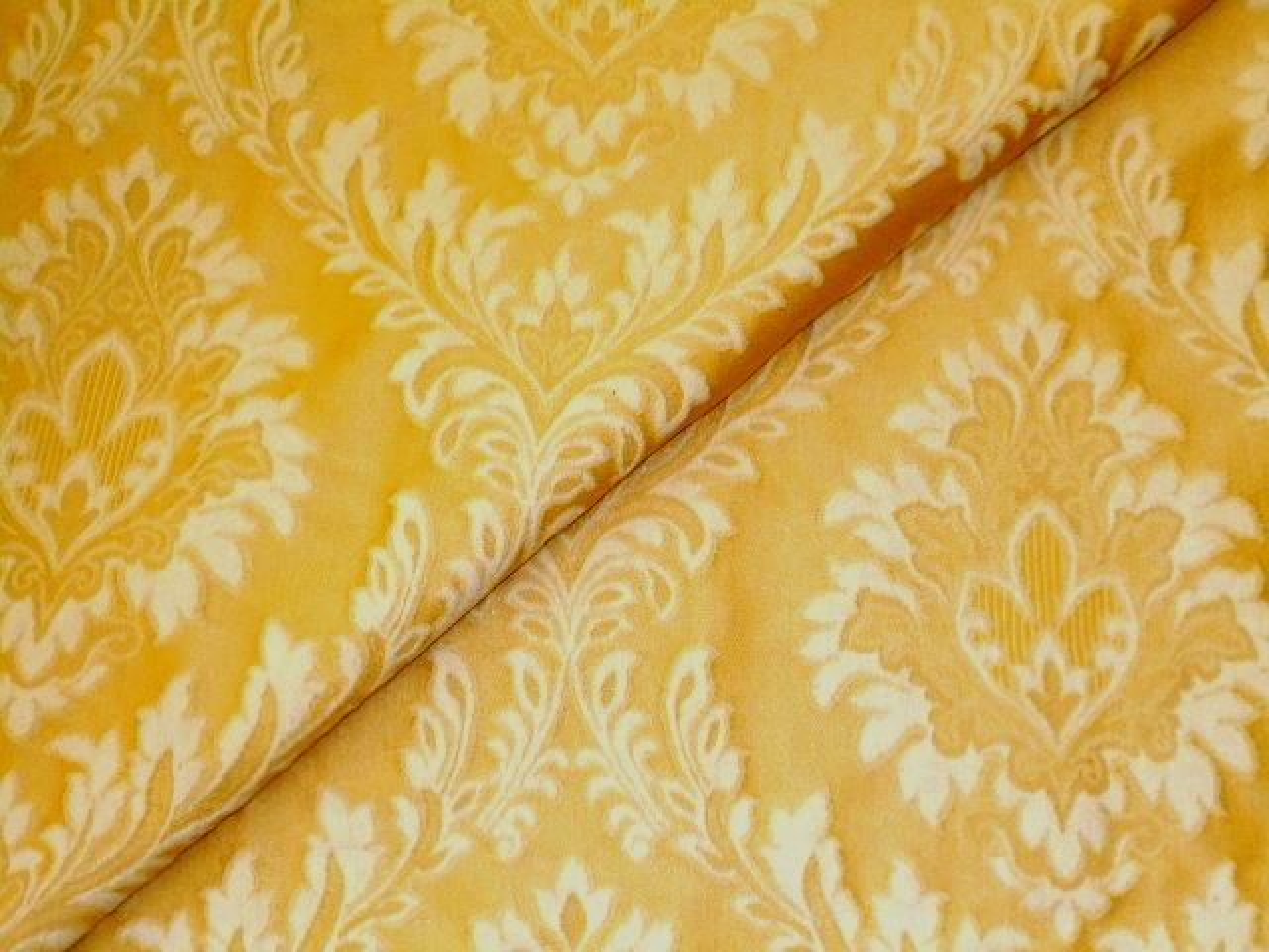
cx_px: 634
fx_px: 2310
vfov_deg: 23.3
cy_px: 476
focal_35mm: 63
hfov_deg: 30.7
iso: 400
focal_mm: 11.2
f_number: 5
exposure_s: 1/80
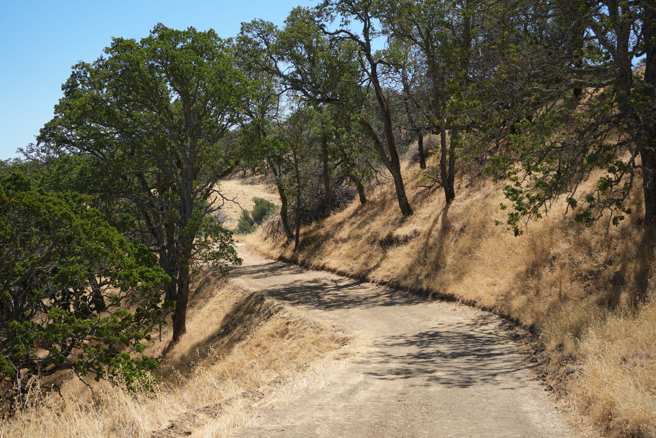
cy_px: 219
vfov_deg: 27.0
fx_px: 911
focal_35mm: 50
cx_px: 328
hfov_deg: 39.6
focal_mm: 50
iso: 250
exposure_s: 1/1250
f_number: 4.5
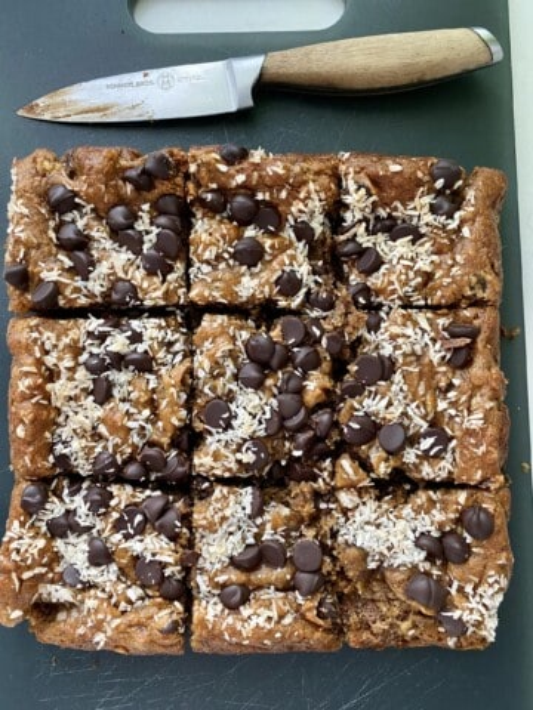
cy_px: 355
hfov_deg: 53.1
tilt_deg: -86.0
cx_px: 266
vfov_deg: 67.3
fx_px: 534
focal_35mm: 26
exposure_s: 1/45
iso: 400
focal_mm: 4.25
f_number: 1.8
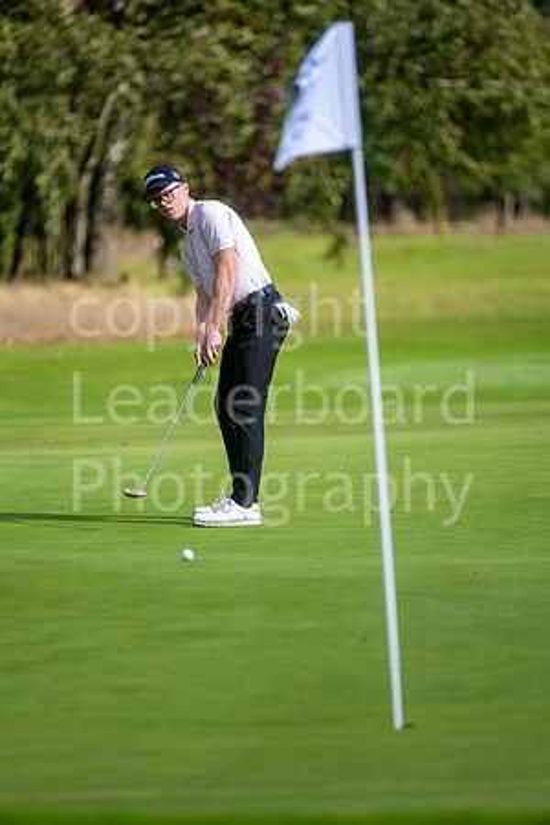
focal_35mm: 300
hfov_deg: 4.6
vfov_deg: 6.9
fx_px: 6874
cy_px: 412
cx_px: 275
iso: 640
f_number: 4
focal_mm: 300
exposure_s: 1/4000
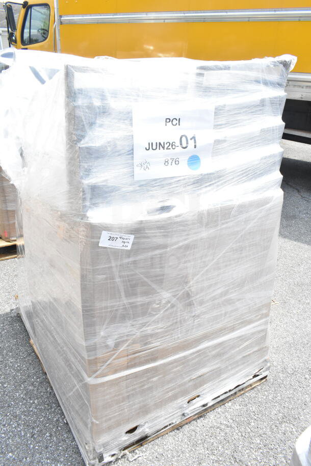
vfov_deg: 67.4
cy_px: 233
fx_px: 350
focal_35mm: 27
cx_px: 156
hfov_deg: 48.0
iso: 1600
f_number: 11
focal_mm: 18
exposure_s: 1/500
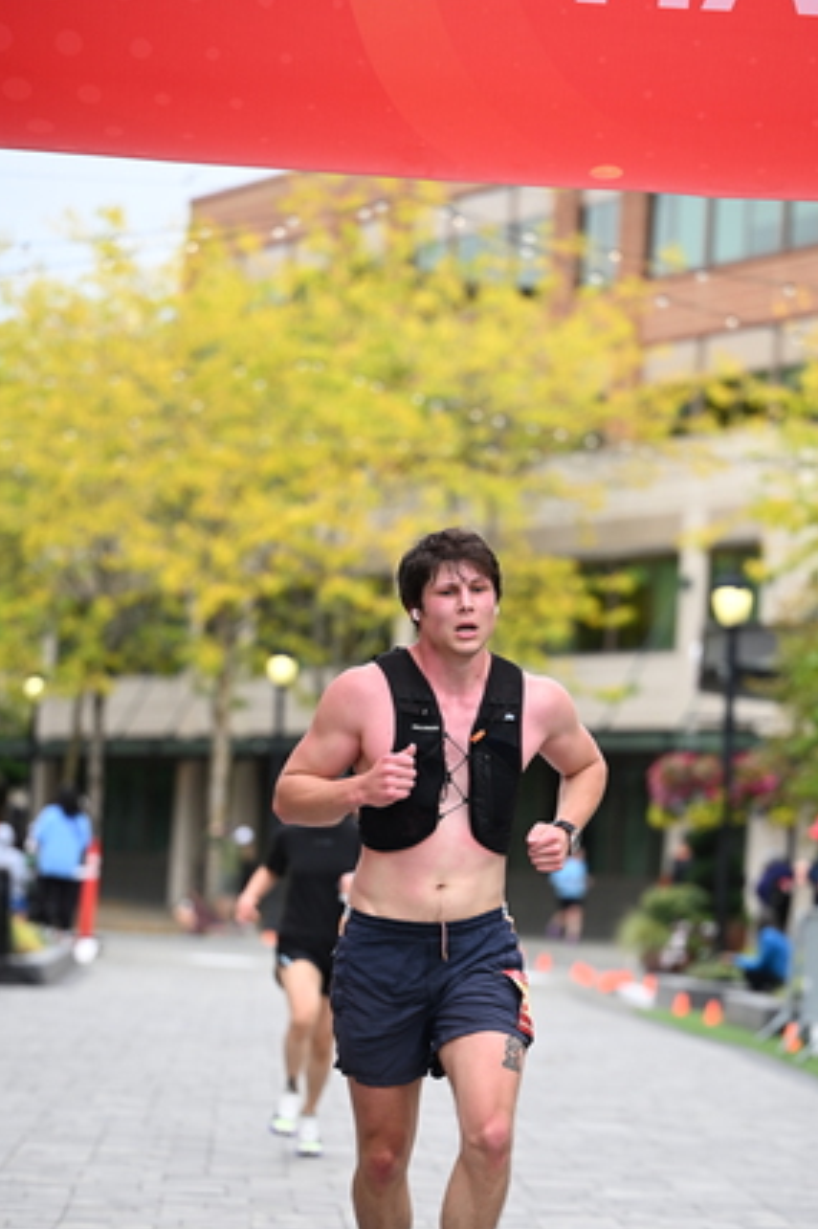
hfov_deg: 10.1
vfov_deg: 15.2
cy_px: 781
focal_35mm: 135
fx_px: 4605
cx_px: 486
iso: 640
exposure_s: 1/2000
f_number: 2.8
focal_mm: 105
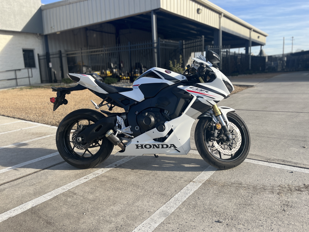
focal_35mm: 26
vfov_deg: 53.1
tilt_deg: -10.6
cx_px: 154
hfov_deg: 67.3
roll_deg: +2.3
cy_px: 116
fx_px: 232
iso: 50
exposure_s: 1/1647
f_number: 1.6
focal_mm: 5.1
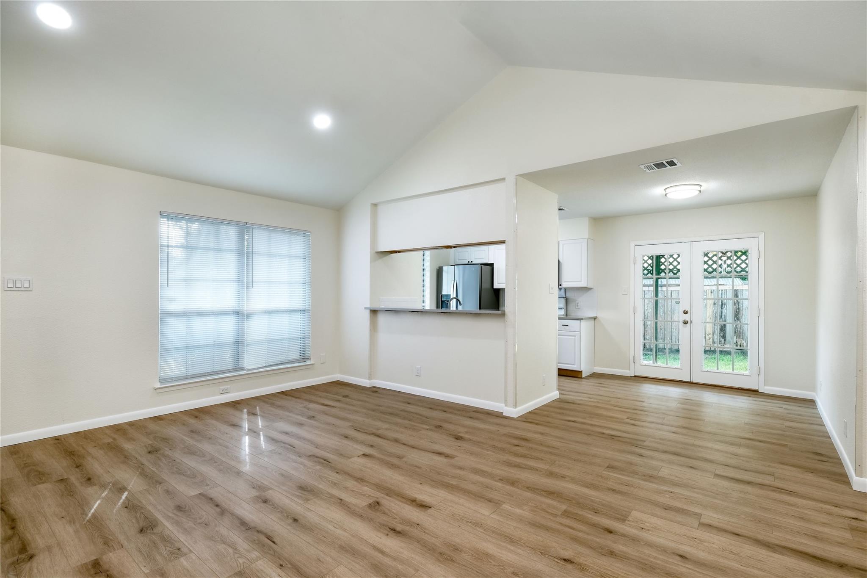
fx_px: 409
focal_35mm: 17
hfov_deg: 93.3
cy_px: 289
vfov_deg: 70.4
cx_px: 434
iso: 320
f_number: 10
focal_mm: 11
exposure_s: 1/6
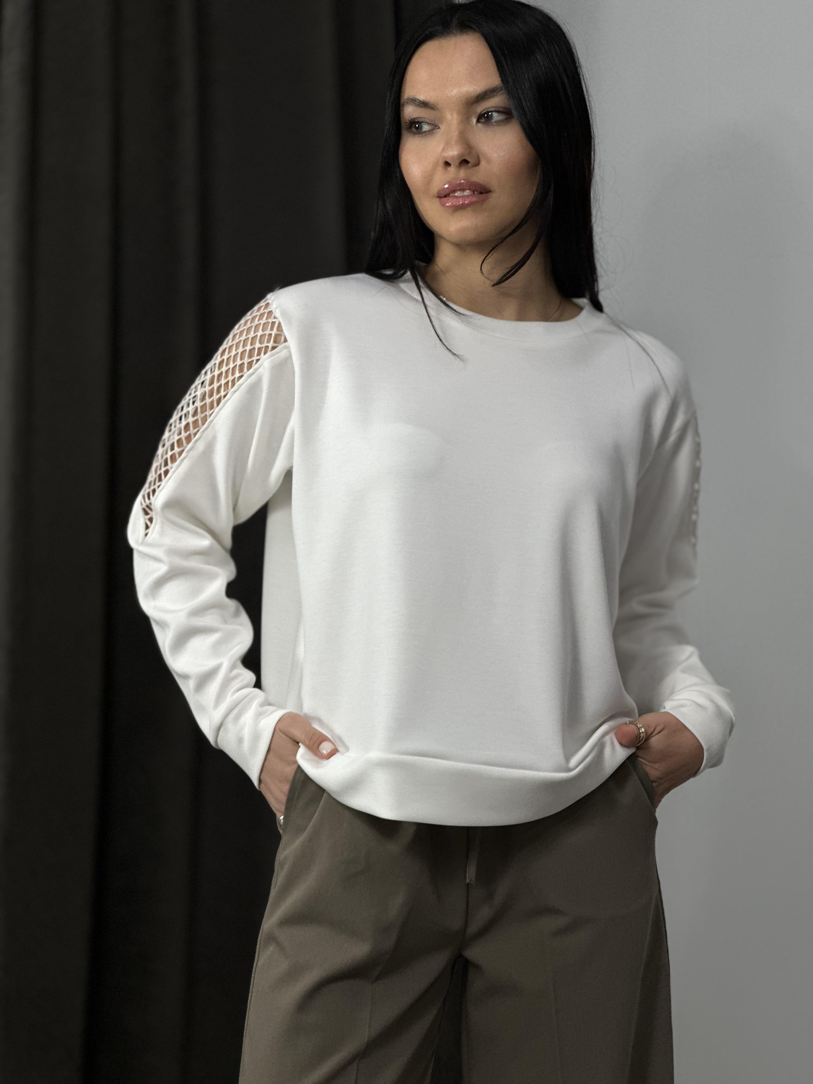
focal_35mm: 77
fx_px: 2411
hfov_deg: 19.1
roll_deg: +0.4
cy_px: 542
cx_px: 406
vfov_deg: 25.3
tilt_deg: -0.8
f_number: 2.8
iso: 50
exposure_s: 1/100
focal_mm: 9
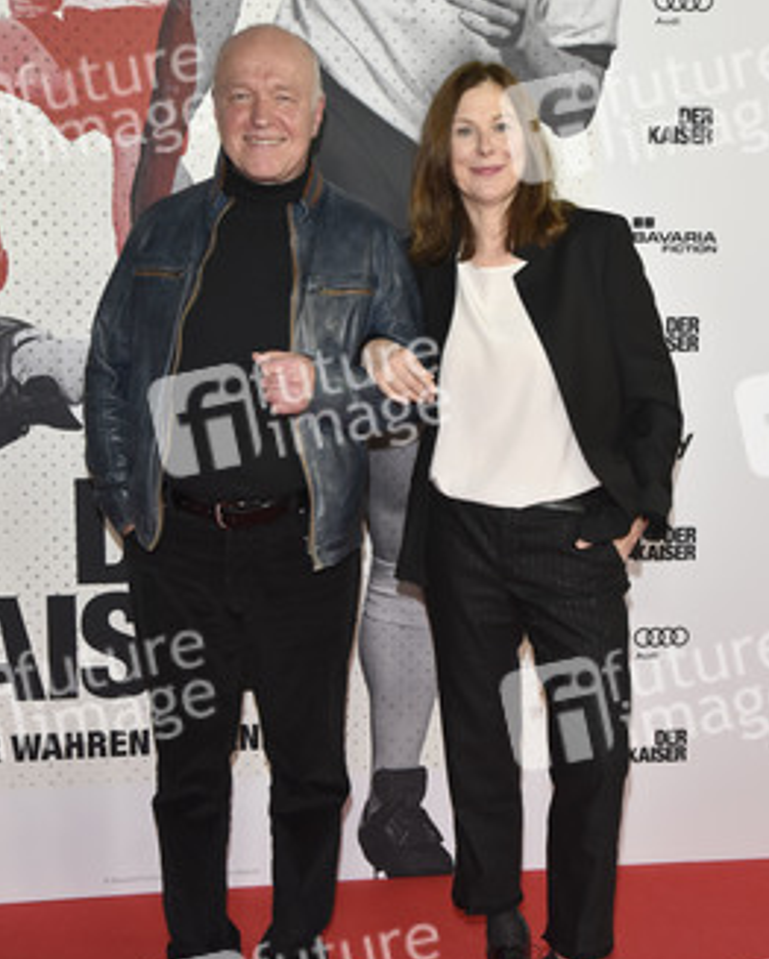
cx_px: 384
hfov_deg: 27.6
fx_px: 1563
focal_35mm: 55
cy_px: 554
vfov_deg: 34.1
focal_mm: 48
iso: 2000
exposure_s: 1/250
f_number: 9
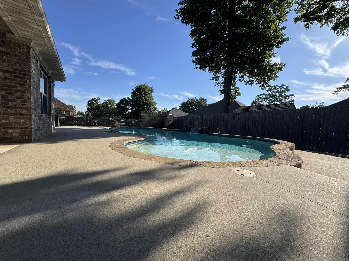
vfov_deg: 85.7
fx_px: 141
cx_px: 174
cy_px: 130
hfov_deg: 102.1
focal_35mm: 14
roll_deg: -2.3
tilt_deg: -3.6
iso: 40
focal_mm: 2.22
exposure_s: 1/1709
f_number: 2.2
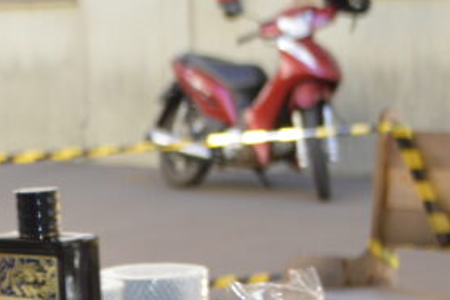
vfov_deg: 8.2
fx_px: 2049
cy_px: 480
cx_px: -266
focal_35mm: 164
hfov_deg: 11.9
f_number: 4.5
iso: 400
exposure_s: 1/125
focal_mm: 30
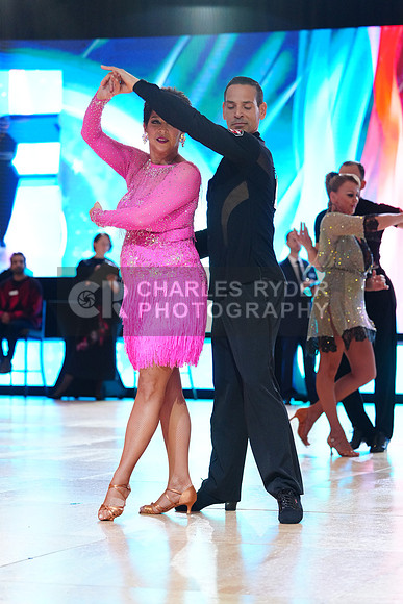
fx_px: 1812
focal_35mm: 108
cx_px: 202
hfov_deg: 12.7
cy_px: 302
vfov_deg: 18.9
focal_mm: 108
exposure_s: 1/250
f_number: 4
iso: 2500
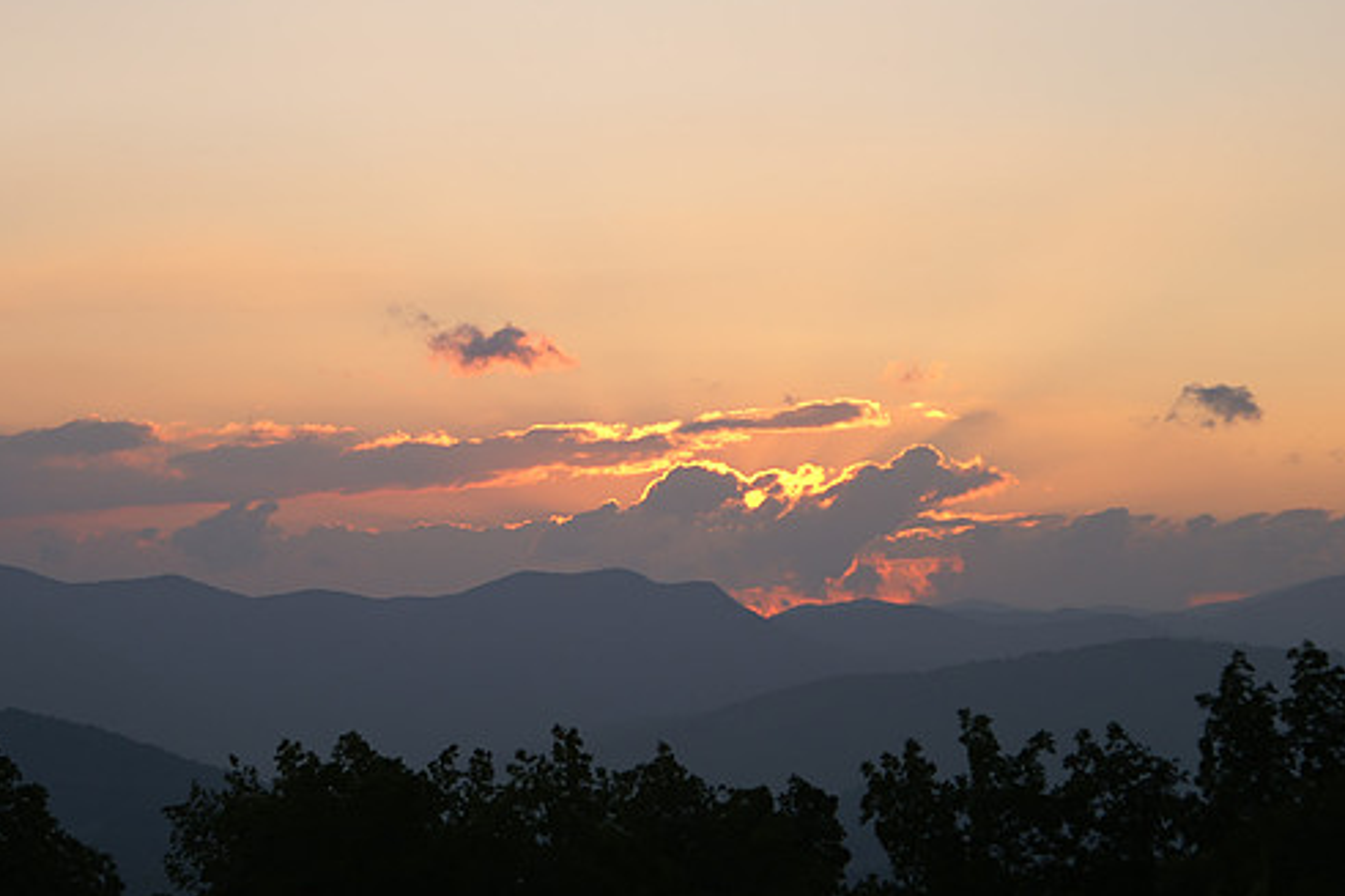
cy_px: 425
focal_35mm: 124
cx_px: 564
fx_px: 4631
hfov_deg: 16.5
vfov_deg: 11.0
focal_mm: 70
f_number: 5.6
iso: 125
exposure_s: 1/160
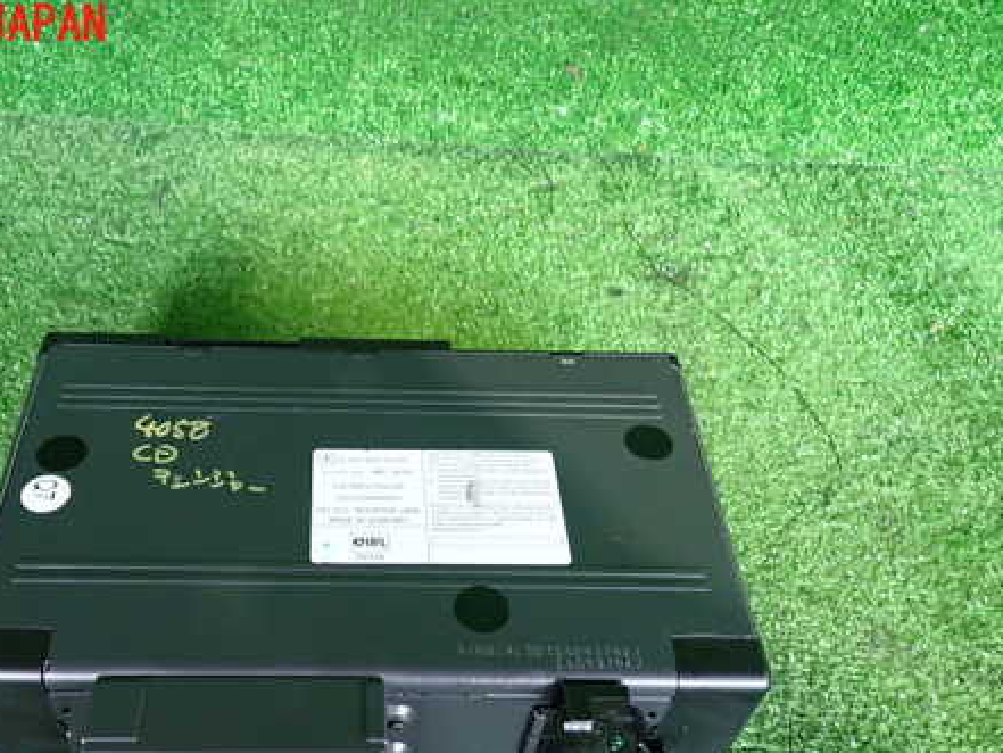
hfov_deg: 53.3
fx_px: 985
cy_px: 510
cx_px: 375
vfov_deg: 41.2
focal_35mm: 34
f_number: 2
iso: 500
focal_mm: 4.5
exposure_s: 1/30
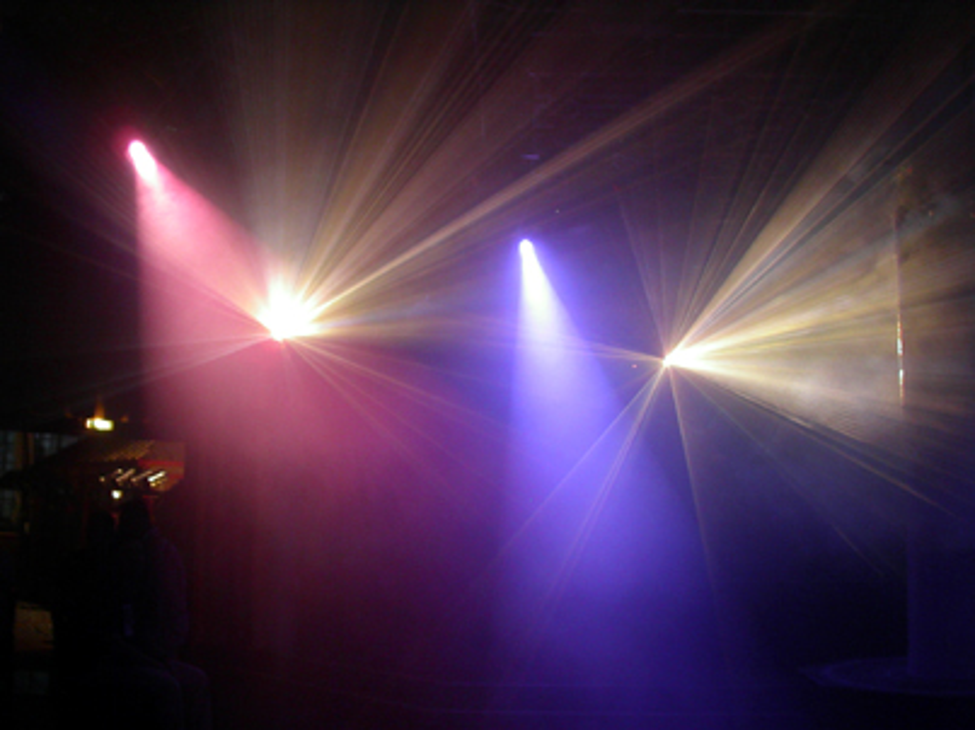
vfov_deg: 37.7
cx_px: 488
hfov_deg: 49.0
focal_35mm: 38
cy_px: 365
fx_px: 1070
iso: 200
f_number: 2.8
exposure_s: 1/4
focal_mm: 7.8
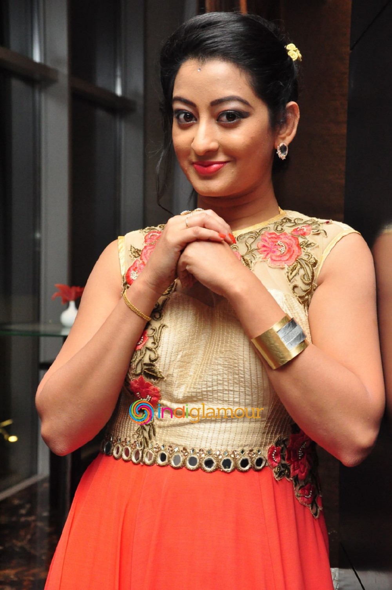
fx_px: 1228
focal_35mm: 75
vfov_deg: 27.0
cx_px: 196
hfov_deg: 18.1
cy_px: 295
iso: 2000
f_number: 7.1
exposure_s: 1/125
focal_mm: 50
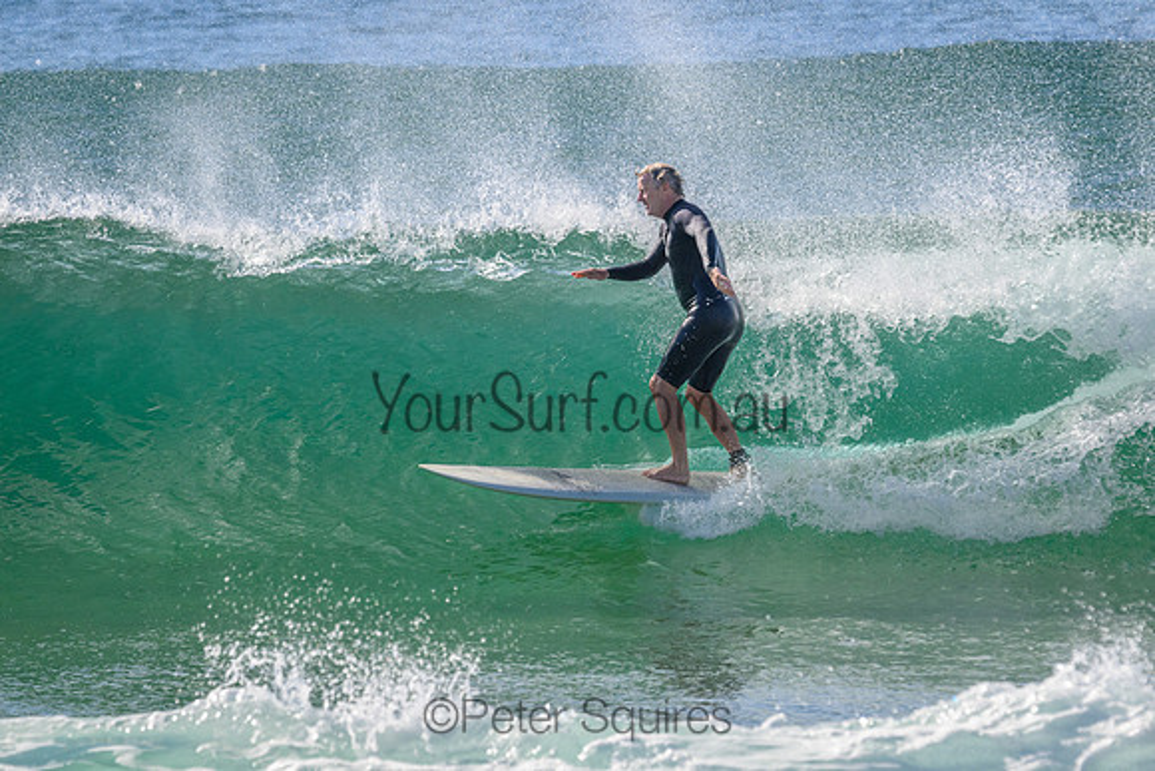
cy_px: 315
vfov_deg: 2.3
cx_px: 606
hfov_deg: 3.5
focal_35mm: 592
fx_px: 18987
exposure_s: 1/1600
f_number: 11
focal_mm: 500
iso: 1000
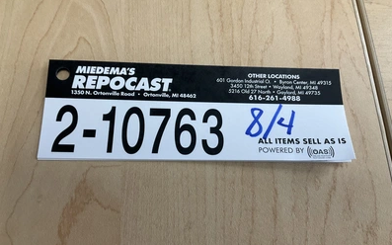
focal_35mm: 31
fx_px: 331
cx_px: 196
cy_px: 114
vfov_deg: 40.6
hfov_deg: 61.2
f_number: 1.8
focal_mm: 3
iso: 64
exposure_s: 1/84
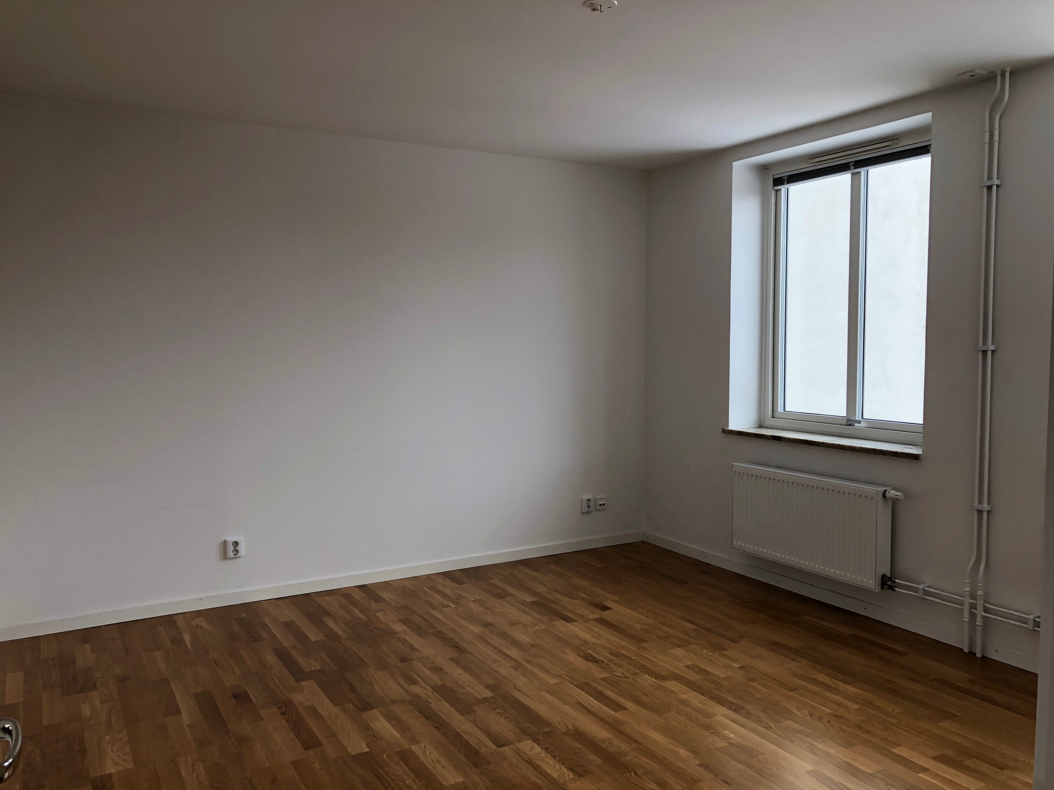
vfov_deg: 49.7
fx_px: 853
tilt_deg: -3.9
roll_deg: +0.2
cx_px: 527
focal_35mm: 28
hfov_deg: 63.4
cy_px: 395
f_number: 1.8
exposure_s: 1/100
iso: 20
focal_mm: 4
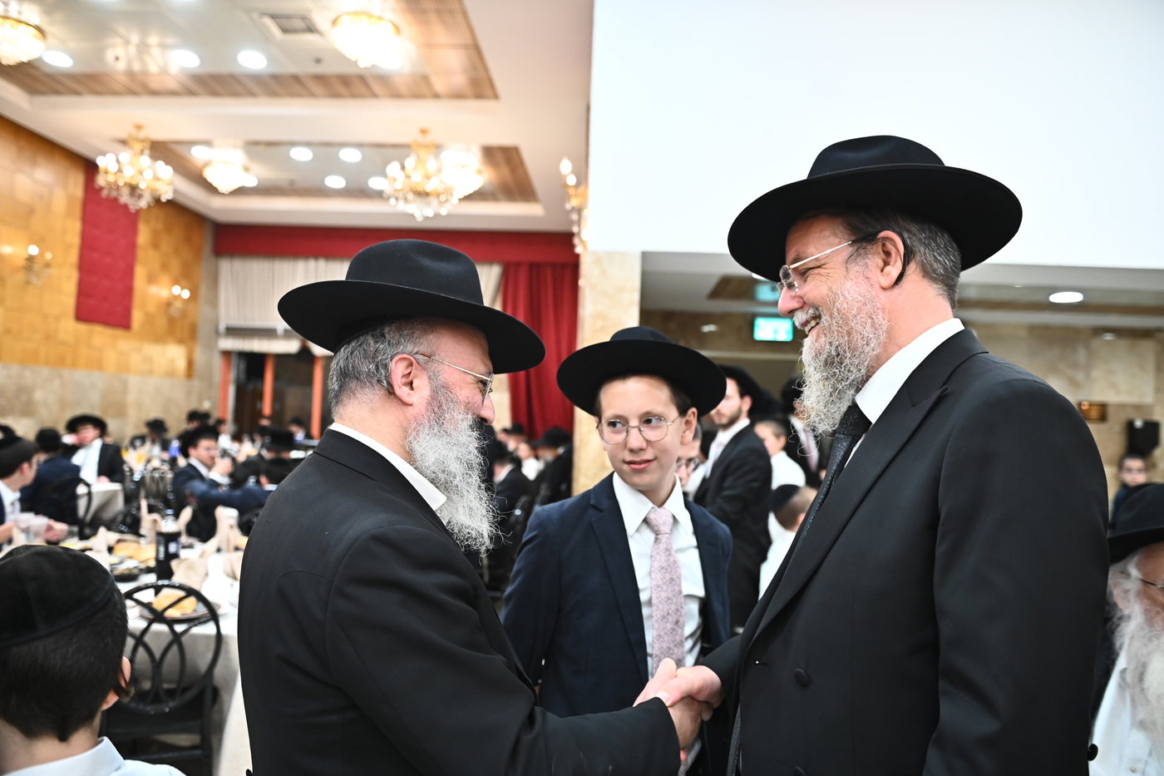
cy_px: 388
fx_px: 841
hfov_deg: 69.4
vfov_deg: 49.5
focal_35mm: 26
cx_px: 582
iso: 1600
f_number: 3.2
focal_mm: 26
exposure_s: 1/200
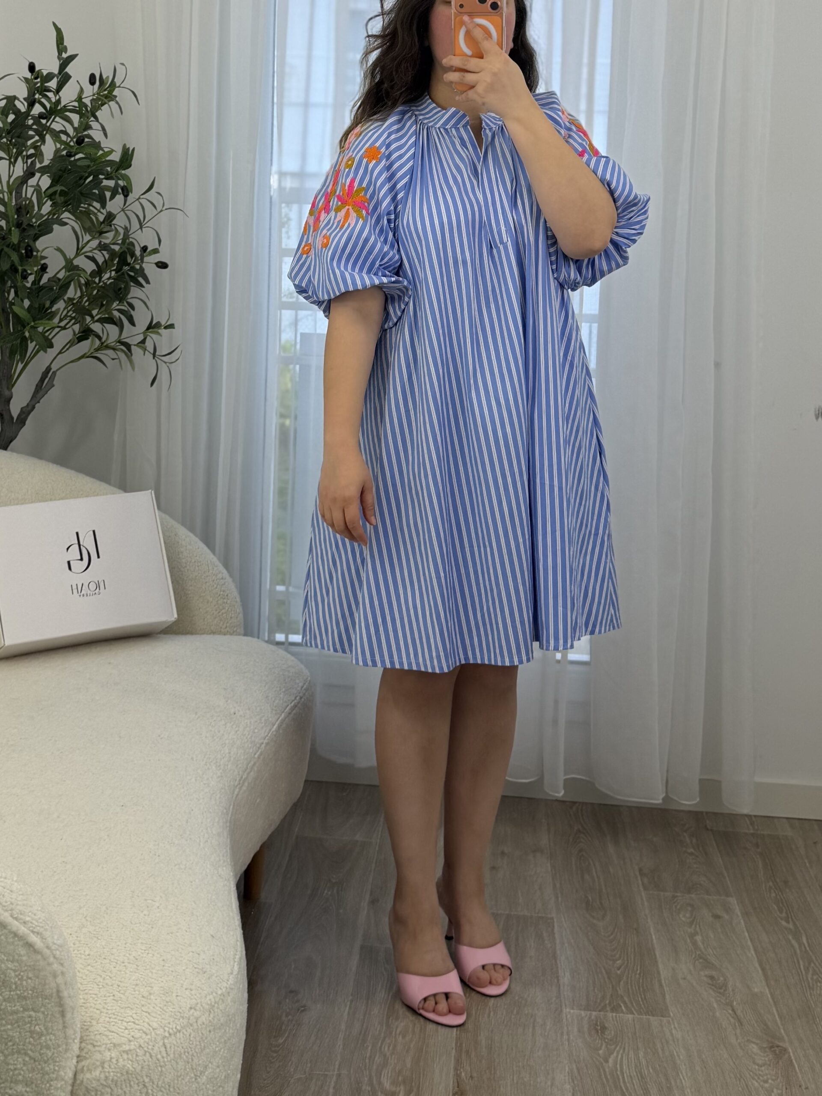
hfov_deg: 56.8
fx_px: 760
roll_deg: -1.4
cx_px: 411
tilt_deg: -18.1
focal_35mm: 24
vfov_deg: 71.6
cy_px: 548
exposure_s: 1/100
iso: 50
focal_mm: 6.76
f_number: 1.78
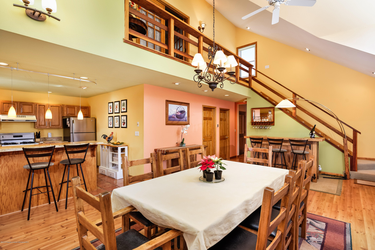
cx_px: 188
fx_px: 198
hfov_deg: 86.9
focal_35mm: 19
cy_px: 125
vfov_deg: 64.6
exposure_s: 1/15
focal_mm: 19
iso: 640
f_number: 7.1
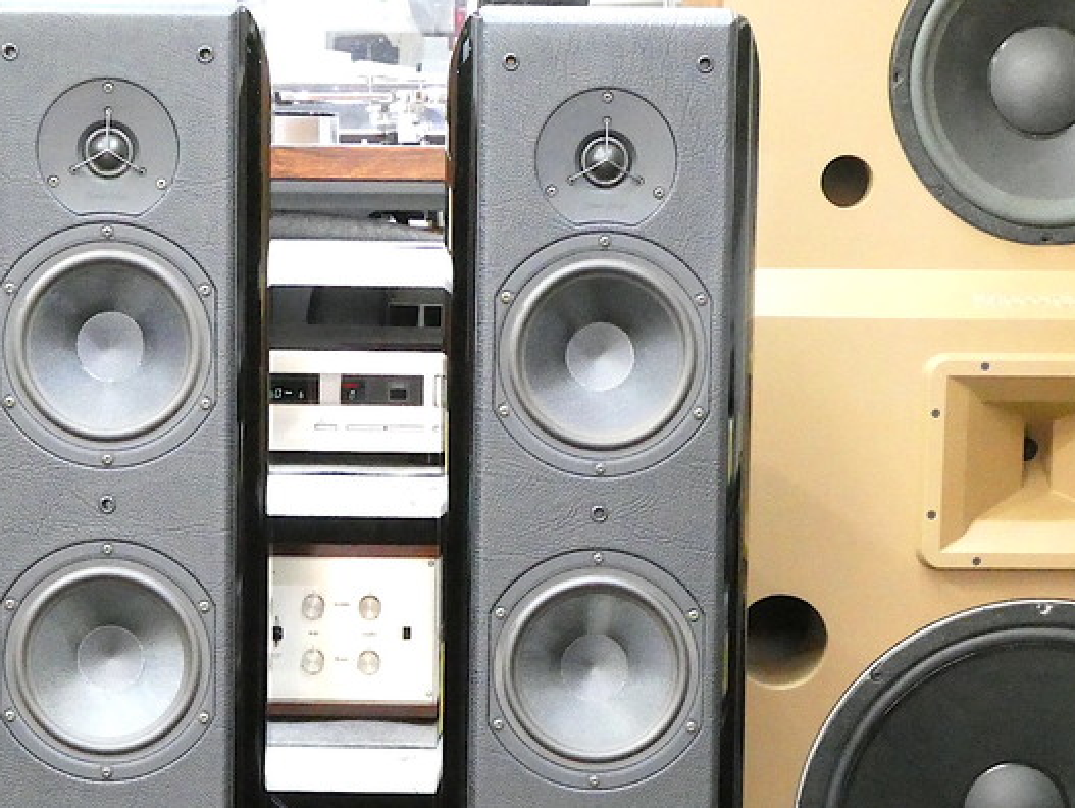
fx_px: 2828
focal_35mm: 91
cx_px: 351
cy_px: 684
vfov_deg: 16.1
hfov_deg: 21.4
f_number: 4.1
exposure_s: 1/25
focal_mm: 9
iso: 1600
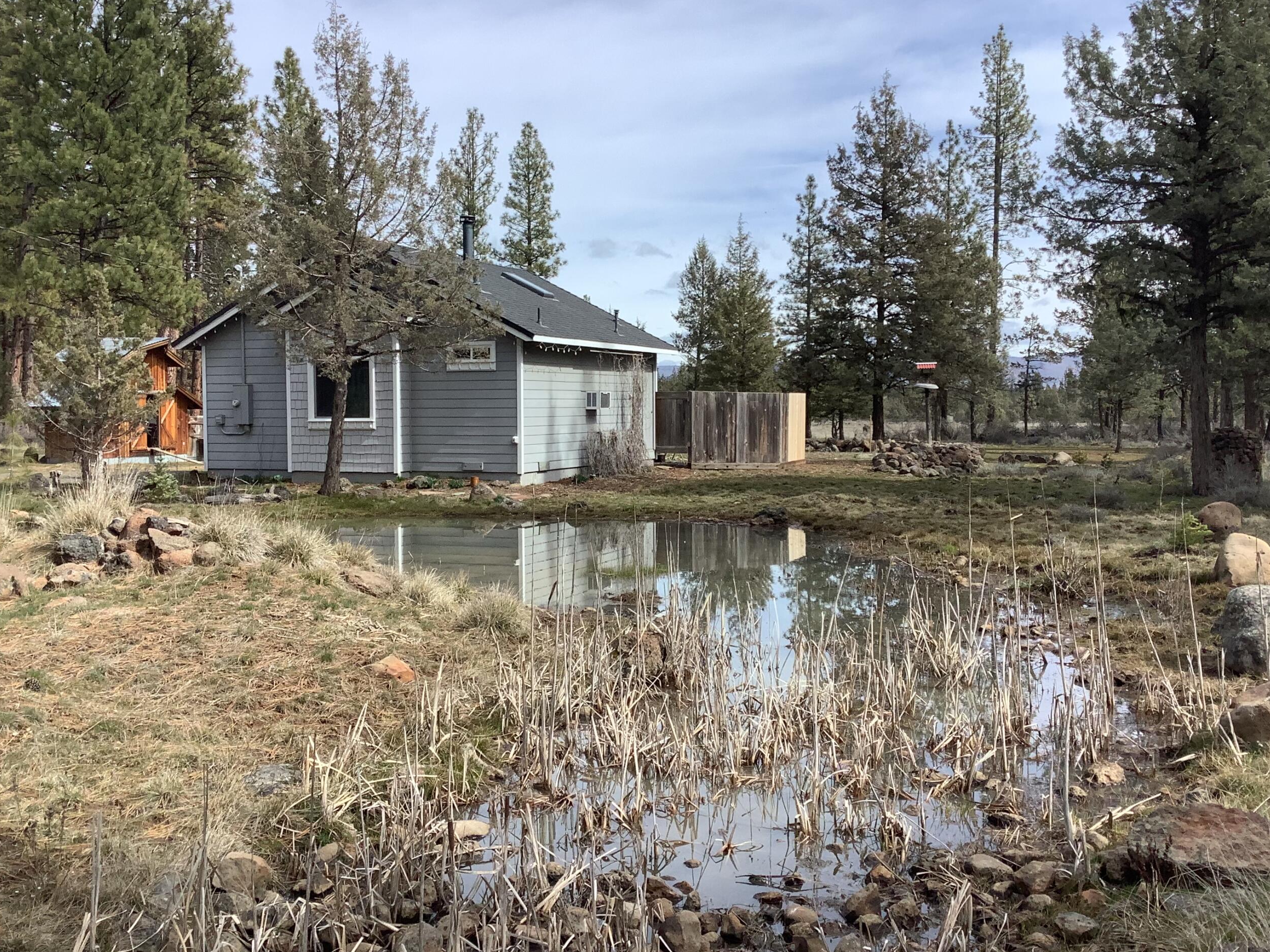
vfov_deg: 38.7
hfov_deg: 50.1
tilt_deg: -2.8
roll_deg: +0.5
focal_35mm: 37
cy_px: 461
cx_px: 630
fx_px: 1357
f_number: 2.4
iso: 25
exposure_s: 1/1006
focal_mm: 3.3
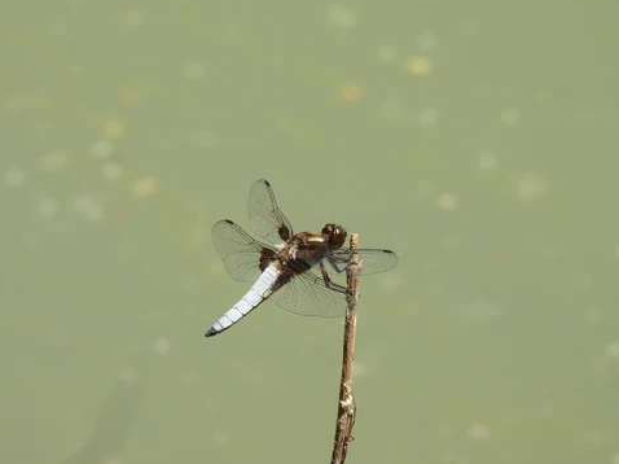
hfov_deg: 2.5
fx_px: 14370
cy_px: 273
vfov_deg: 1.8
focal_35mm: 804
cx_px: 284
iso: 100
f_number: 6.3
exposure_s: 1/250
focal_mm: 107
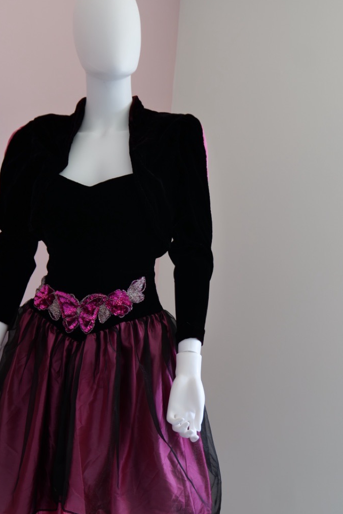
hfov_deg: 32.4
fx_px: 586
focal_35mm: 41
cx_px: 118
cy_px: 374
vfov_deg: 46.0
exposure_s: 1/60
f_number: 3.9
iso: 250
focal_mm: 26
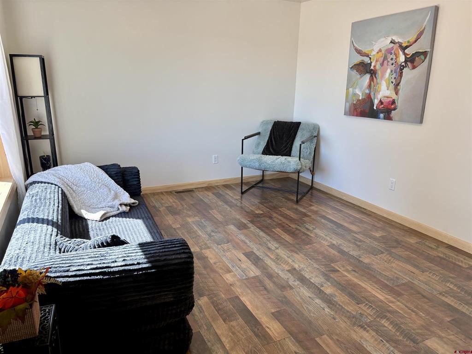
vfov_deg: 53.1
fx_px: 355
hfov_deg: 67.3
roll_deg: +0.0
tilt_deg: -15.5
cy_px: 177
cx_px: 236
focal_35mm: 26
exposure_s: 1/148
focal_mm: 5.96
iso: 50
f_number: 1.6
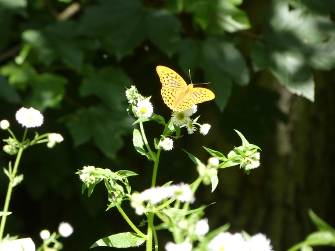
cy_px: 126
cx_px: 168
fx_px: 5652
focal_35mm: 584
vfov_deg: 2.5
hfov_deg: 3.4
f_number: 5.6
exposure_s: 1/125
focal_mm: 104.7
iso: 125
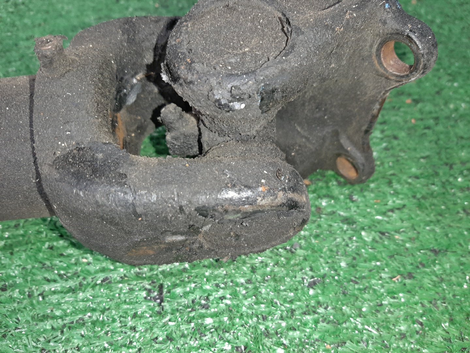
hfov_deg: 67.3
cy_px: 176
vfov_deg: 53.1
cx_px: 235
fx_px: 353
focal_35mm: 26
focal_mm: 3.93
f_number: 1.7
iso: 151
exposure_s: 1/50
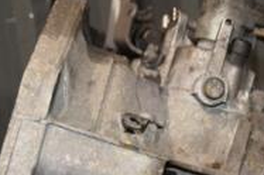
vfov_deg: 11.1
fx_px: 883
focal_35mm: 121
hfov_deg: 17.0
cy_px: 210
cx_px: 130
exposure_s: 1/60
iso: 800
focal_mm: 25
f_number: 5
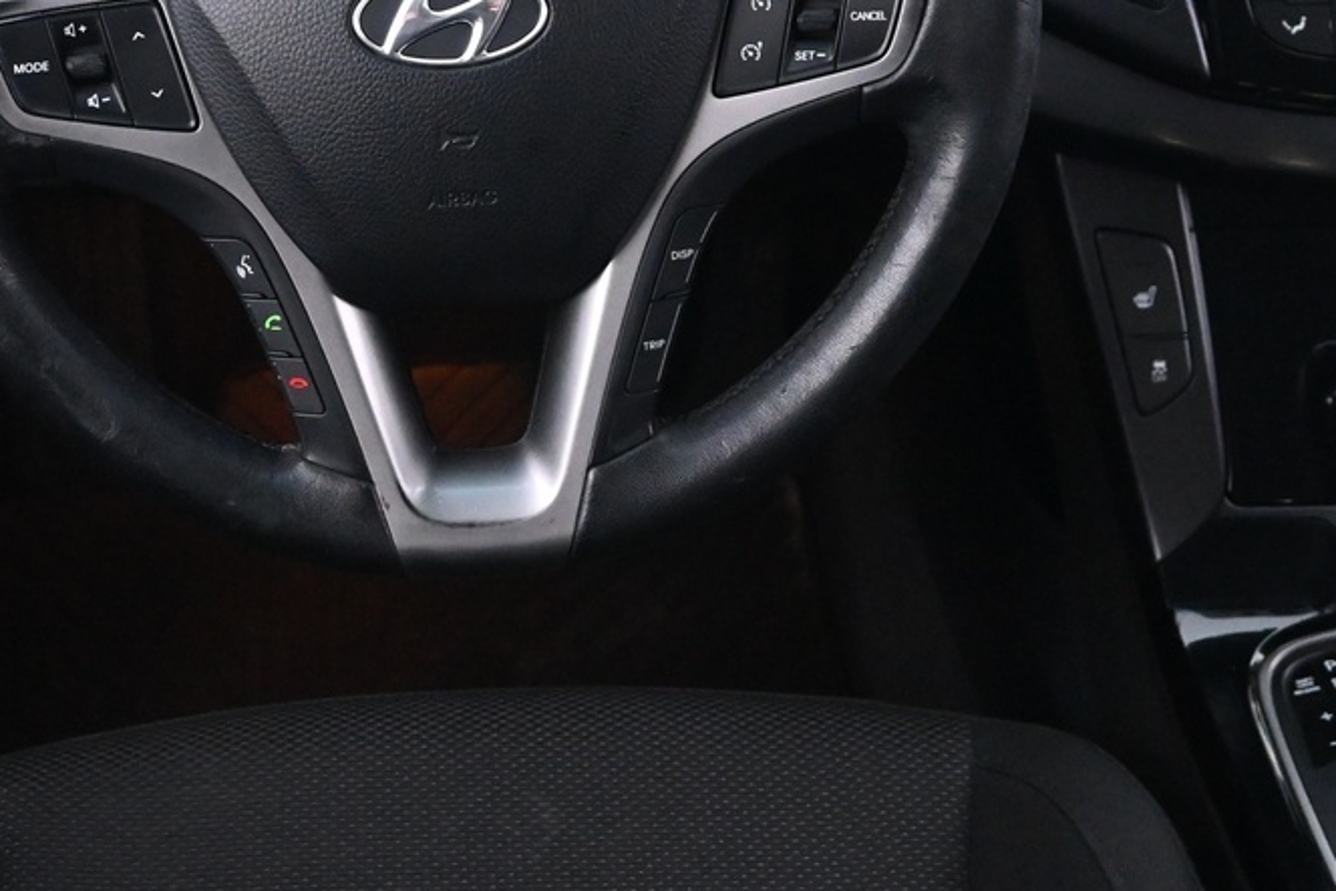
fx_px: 2309
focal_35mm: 62
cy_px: 20
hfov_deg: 32.2
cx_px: 529
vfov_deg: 21.2
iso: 4500
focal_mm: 17
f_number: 3.5
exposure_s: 1/25
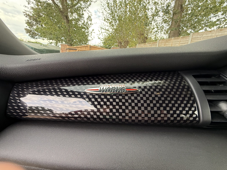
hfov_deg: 102.1
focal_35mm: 14
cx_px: 114
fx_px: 92
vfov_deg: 85.7
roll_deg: -2.8
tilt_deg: -13.6
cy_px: 85
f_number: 2.2
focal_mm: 2.22
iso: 200
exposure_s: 1/99
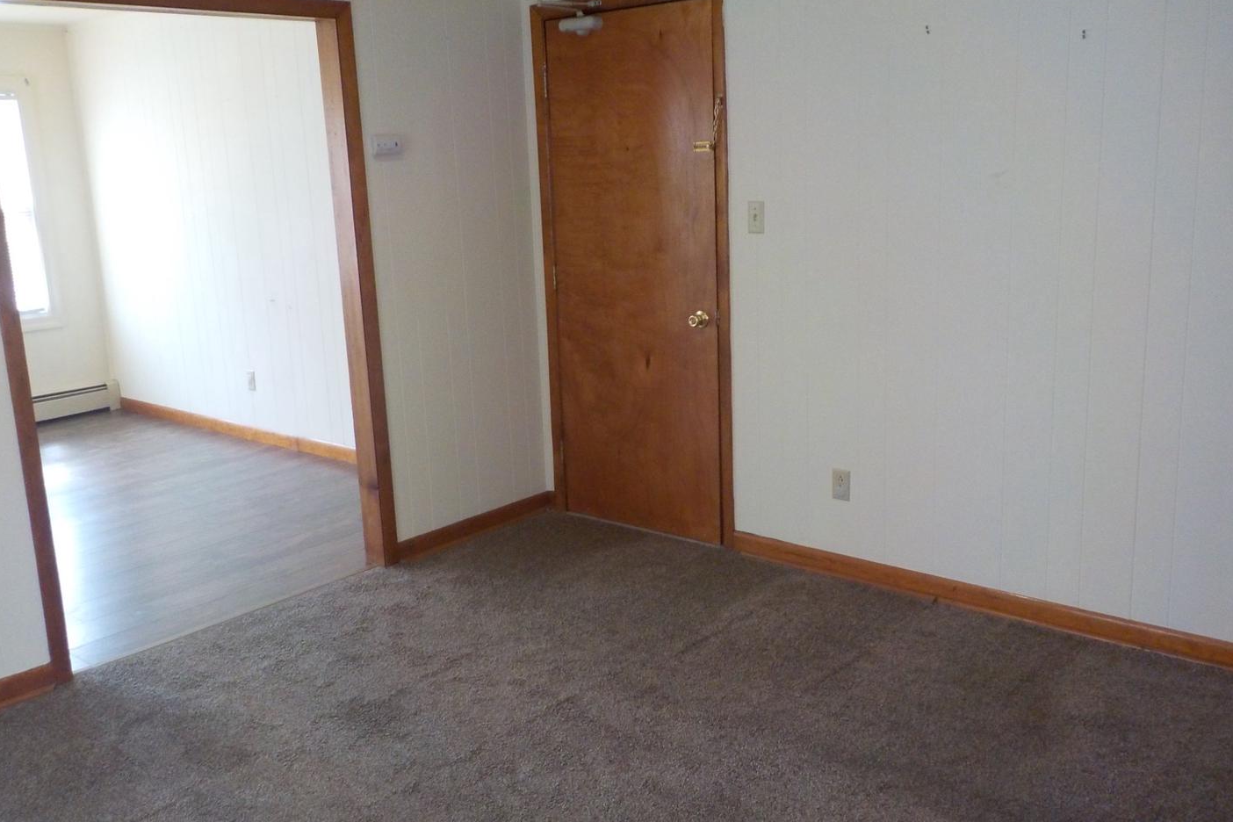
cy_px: 411
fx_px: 1096
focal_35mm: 32
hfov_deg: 58.7
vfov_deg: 41.1
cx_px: 602
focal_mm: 4.1
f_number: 3.3
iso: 280
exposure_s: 1/30
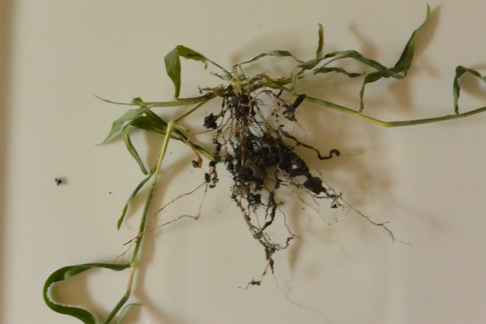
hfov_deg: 44.5
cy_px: 162
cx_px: 243
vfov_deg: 30.5
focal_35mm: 44
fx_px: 594
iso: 3200
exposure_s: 1/20
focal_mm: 16.3
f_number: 14
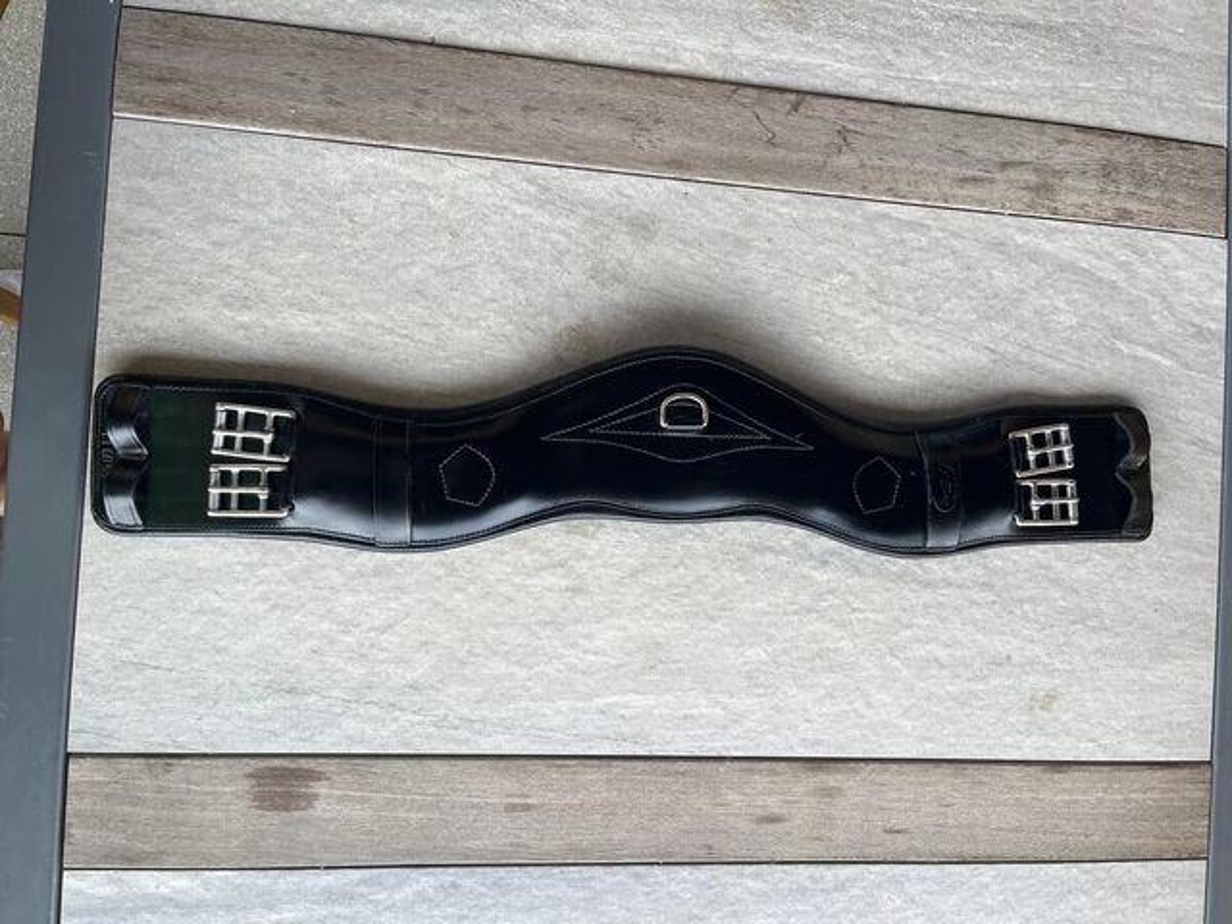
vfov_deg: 53.1
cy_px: 462
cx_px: 616
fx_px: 925
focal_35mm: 26
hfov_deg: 67.3
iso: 40
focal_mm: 5.1
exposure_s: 1/262
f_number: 1.6
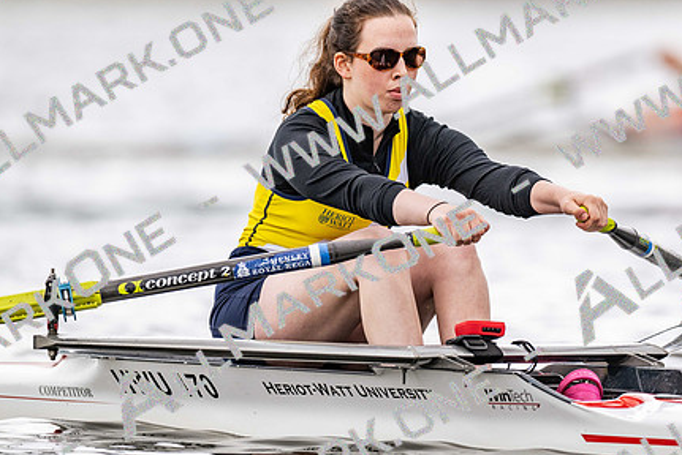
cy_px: 195
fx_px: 15298
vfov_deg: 1.7
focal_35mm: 807
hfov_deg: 2.6
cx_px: 440
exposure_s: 1/2500
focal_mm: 600
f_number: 4
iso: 800
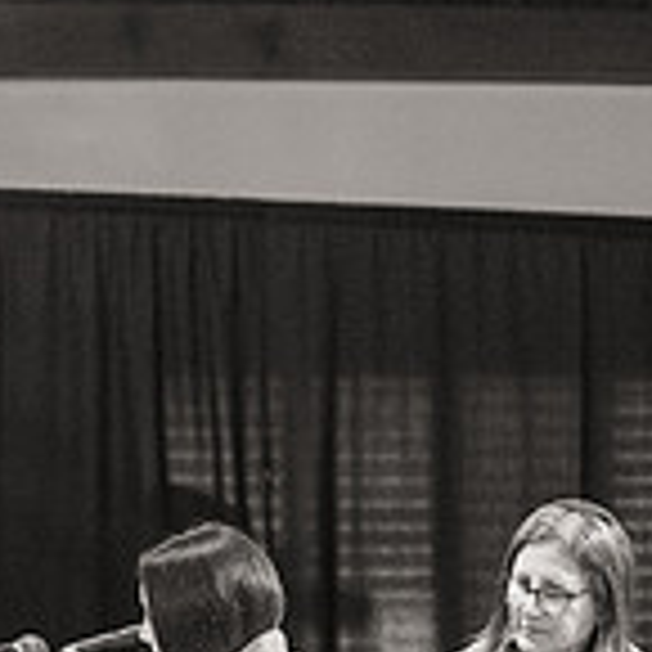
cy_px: 787
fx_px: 4496
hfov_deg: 8.3
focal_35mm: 211
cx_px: 252
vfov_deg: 8.2
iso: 9000
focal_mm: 80
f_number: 3.2
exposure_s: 1/160
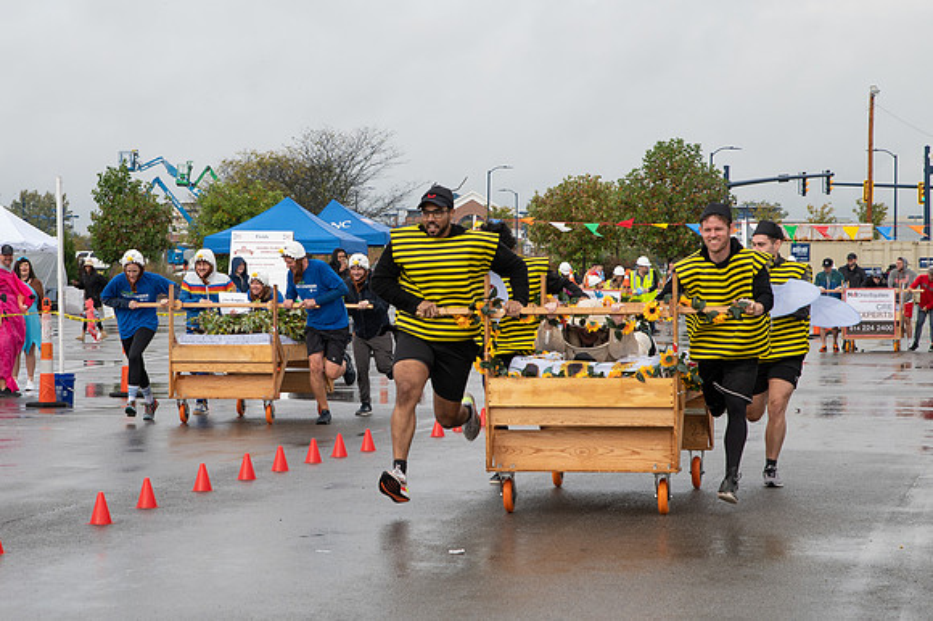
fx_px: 2857
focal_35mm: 110
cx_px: 349
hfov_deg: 18.5
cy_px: 311
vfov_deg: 12.4
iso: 400
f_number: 7.1
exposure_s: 1/500
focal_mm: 70
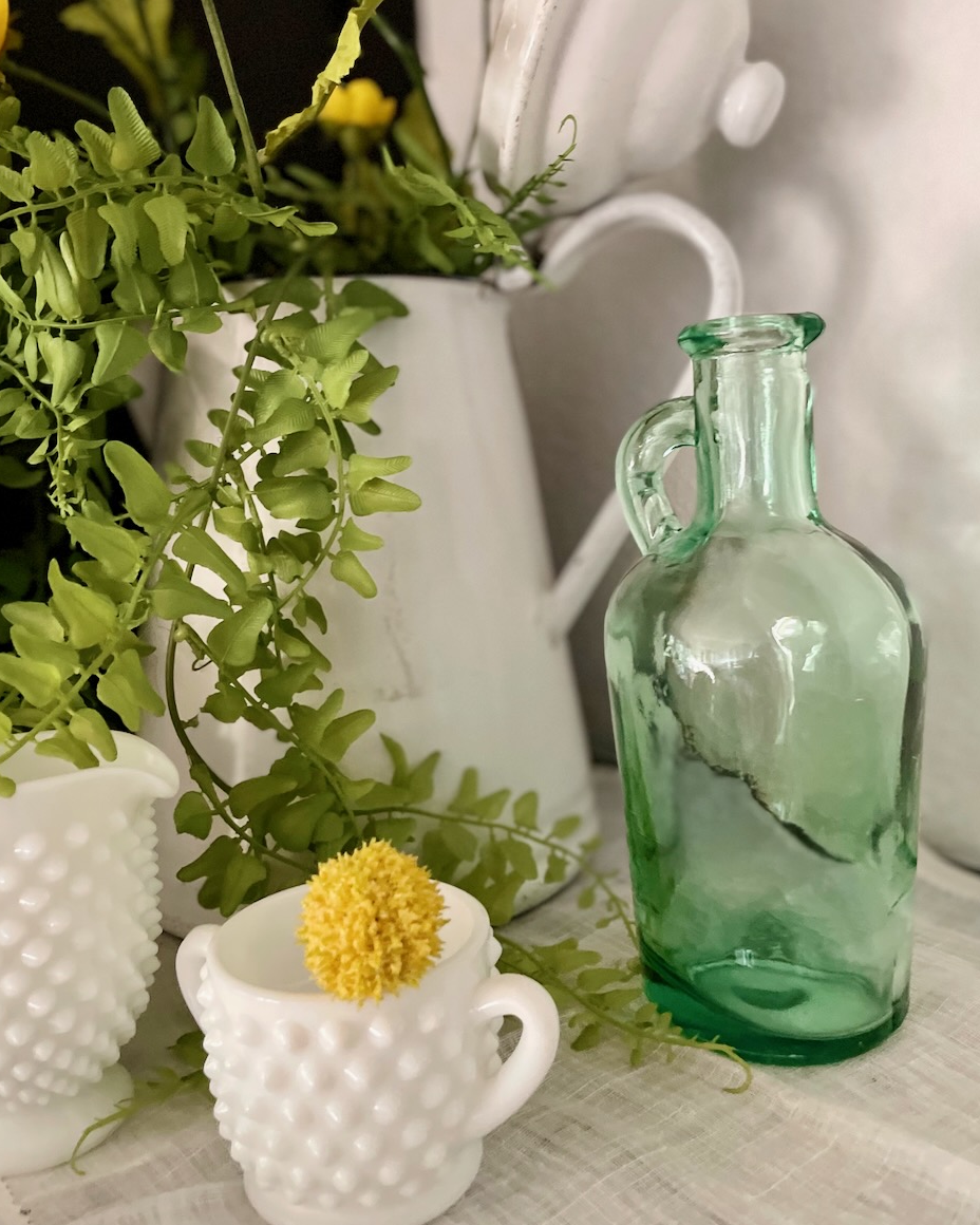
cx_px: 494
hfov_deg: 51.5
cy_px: 557
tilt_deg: -5.3
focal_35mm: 28
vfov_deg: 62.1
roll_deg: +1.8
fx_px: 1015
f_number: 1.6
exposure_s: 1/33
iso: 640
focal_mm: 4.2
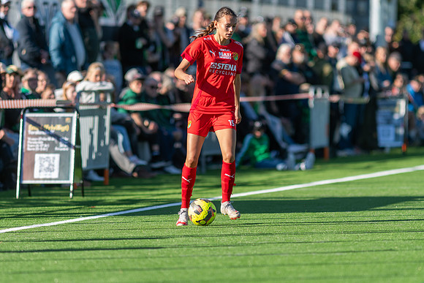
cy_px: 142
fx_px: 5301
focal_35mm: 450
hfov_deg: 4.6
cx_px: 212
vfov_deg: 3.1
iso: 280
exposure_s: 1/2000
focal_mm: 300
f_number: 3.2
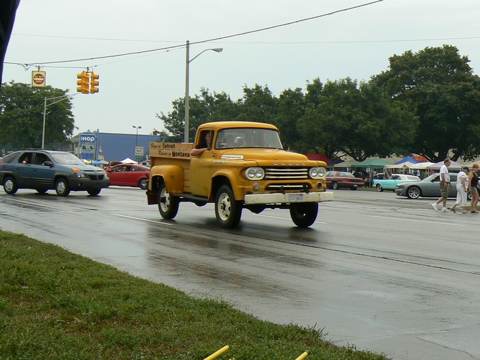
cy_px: 180
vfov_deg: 26.1
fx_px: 777
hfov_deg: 34.3
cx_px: 240
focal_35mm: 56
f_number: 5.6
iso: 80
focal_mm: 6.7
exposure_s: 1/250
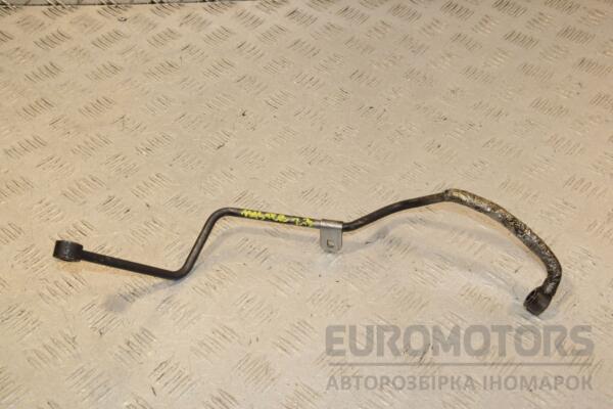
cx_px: 306
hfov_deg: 41.1
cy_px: 204
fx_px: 817
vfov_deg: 28.1
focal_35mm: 48
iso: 800
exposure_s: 1/200
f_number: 10
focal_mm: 32
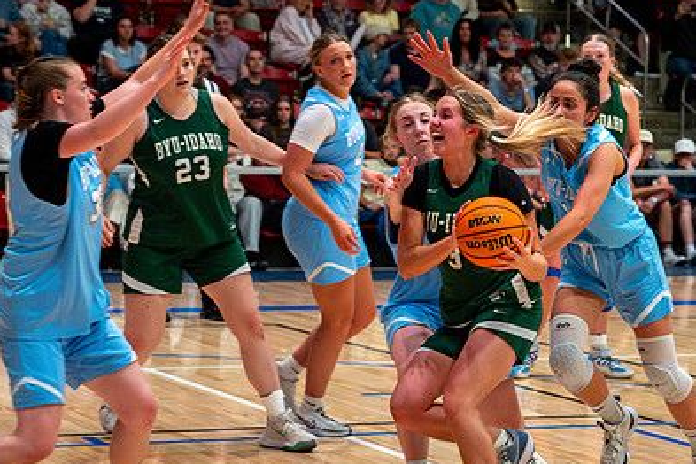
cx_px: 460
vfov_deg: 9.5
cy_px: 306
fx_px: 2803
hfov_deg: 14.1
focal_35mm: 145
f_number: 2.8
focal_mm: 62
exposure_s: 1/800
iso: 6400
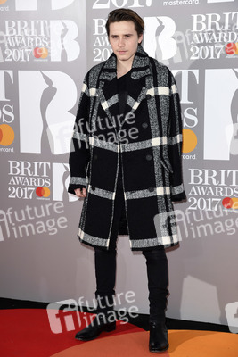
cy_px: 178
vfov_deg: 26.0
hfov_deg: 17.5
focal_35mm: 78
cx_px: 119
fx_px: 773
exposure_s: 1/250
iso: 400
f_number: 5.6
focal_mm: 78
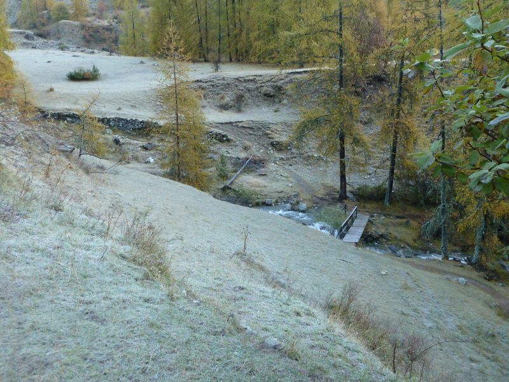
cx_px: 254
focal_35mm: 35
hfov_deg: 52.6
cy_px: 191
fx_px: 515
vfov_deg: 40.7
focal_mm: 5.7
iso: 200
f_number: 3.5
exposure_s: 1/30
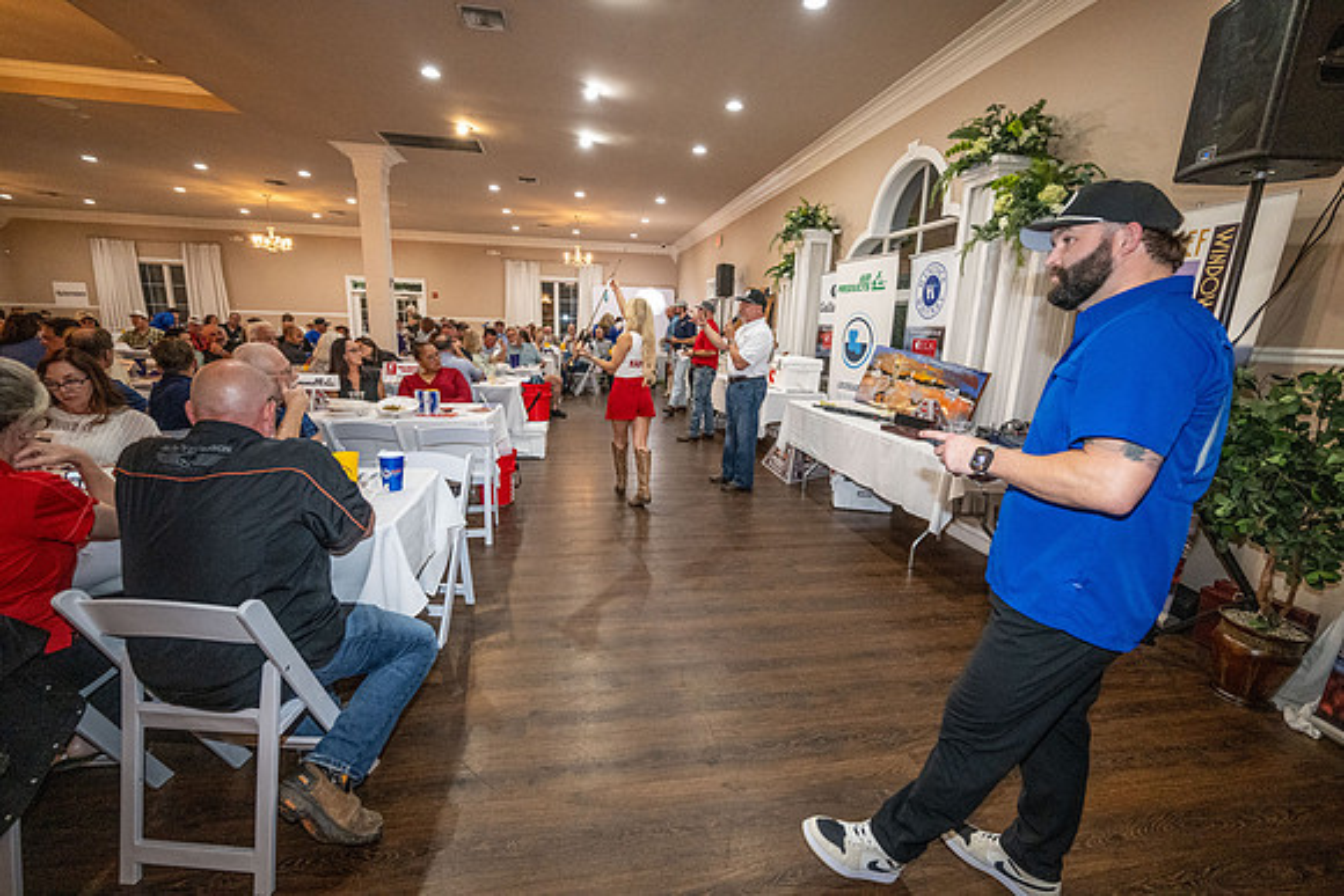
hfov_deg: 98.5
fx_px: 579
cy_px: 448
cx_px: 672
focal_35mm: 16
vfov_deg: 75.5
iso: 4000
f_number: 4
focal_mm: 15.5
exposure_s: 1/200
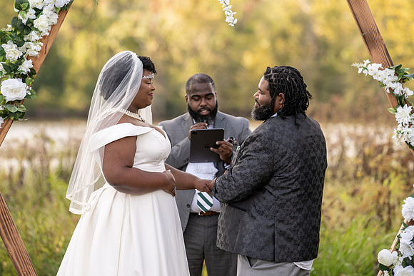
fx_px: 2345
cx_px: 204
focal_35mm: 204
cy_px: 138
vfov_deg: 6.7
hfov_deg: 10.1
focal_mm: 198
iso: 100
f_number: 4
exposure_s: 1/160
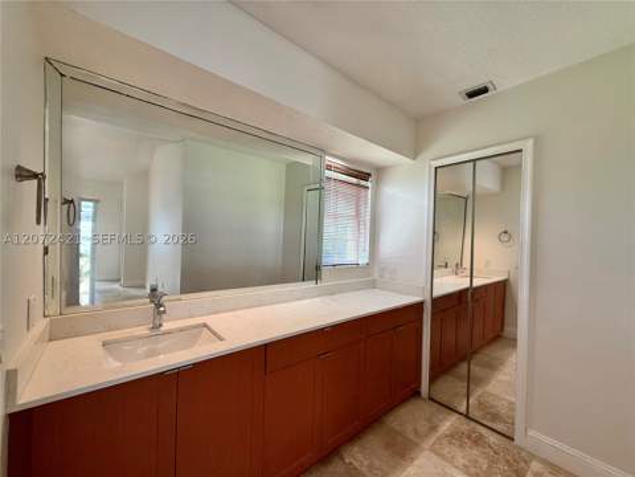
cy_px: 238
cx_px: 318
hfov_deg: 102.1
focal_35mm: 14
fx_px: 257
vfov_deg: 85.7
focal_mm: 2.22
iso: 125
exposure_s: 1/120
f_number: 2.2
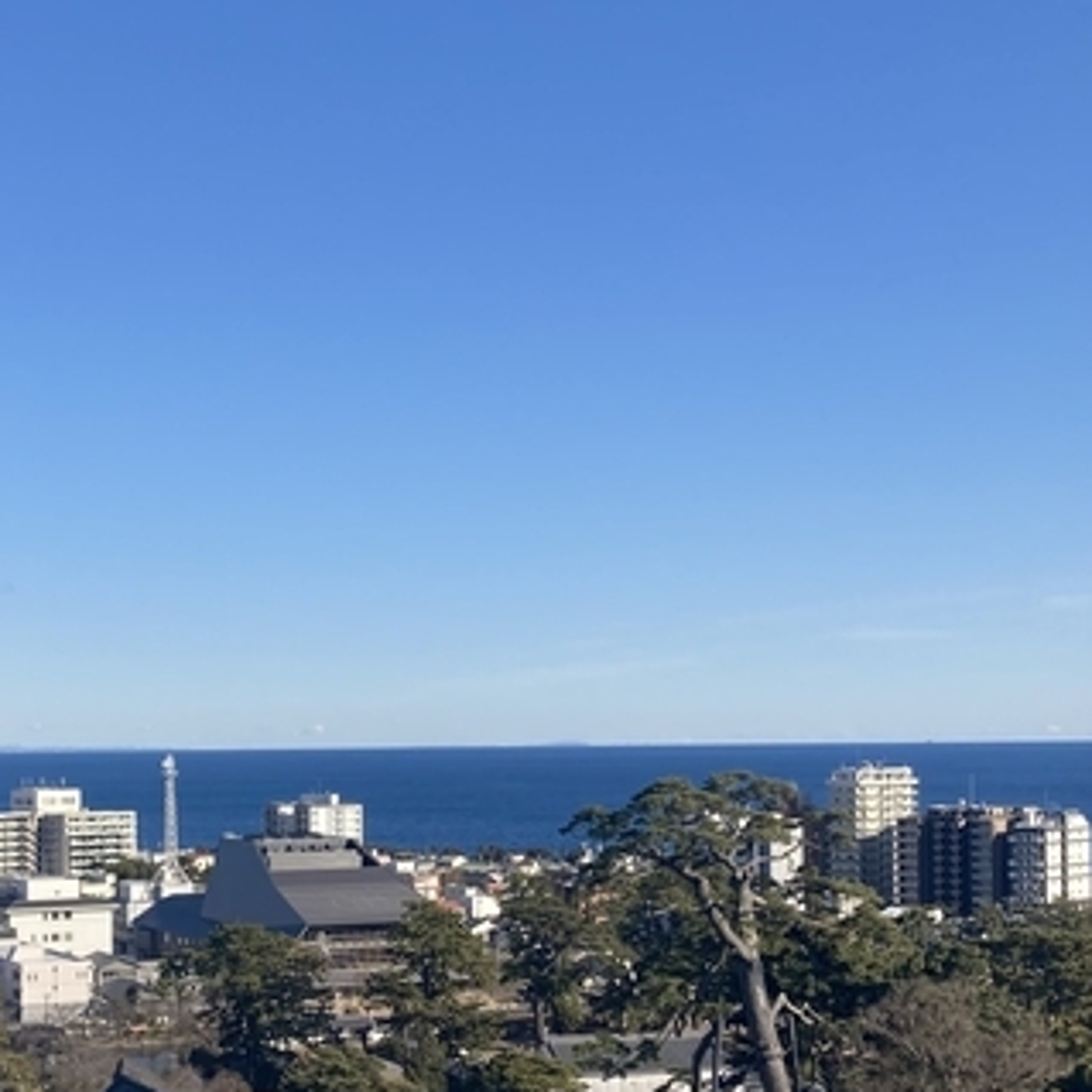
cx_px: 243
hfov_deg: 27.3
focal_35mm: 62
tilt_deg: +1.2
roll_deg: -0.3
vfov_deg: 27.5
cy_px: 760
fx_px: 2213
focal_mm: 3.99
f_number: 1.8
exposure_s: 1/1919
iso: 20
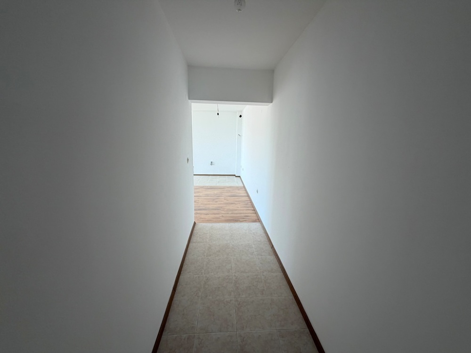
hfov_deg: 102.1
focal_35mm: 14
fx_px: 190
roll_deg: -2.0
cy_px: 176
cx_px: 236
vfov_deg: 85.7
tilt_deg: -12.4
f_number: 2.2
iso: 80
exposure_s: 1/121
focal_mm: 2.22
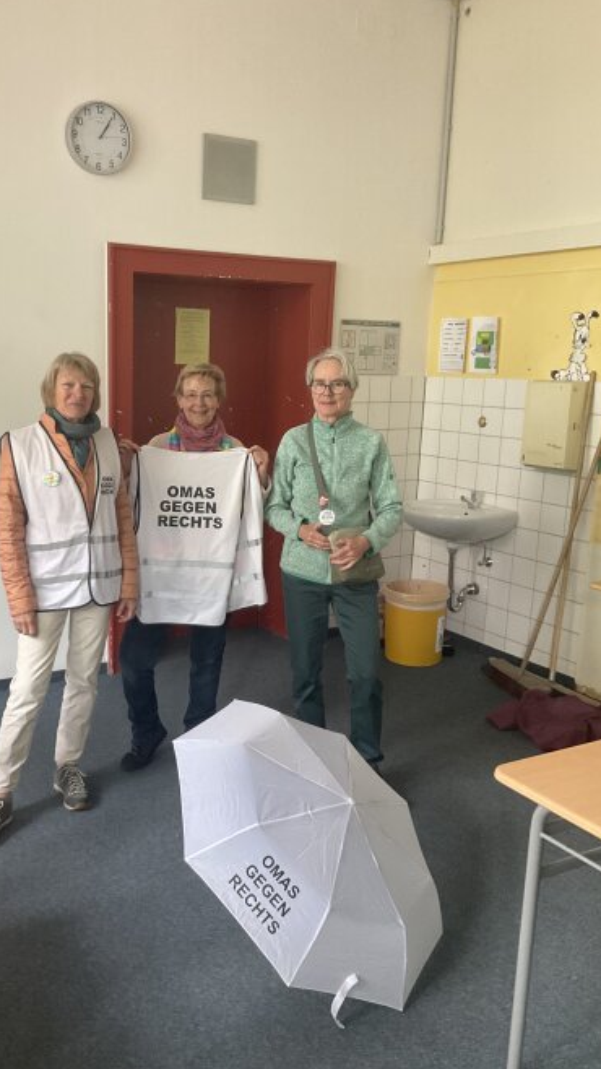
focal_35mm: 32
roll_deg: -1.6
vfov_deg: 61.0
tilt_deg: -12.8
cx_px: 216
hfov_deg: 36.4
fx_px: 907
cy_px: 533
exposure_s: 1/60
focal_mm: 3
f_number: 1.8
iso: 200
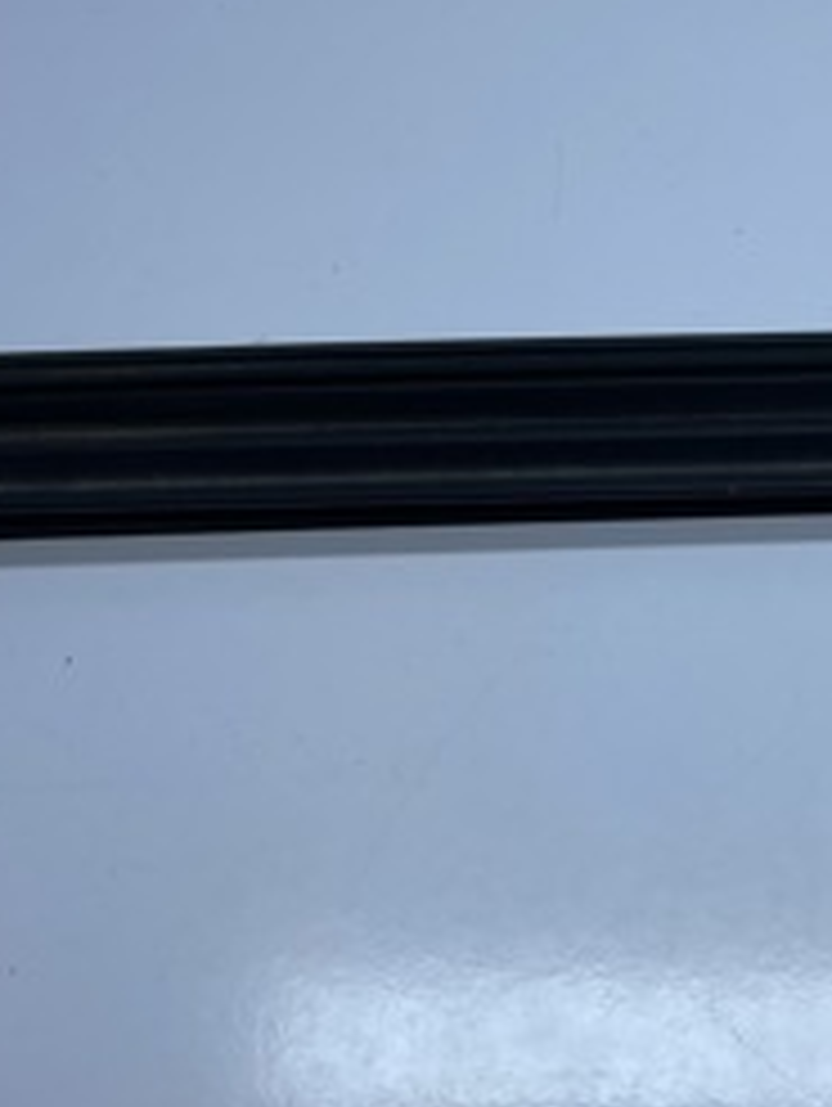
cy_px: 477
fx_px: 2079
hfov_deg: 20.6
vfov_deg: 29.8
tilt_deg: -54.3
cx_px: 1088
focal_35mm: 65
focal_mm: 5.1
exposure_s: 1/2247
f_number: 1.6
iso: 32
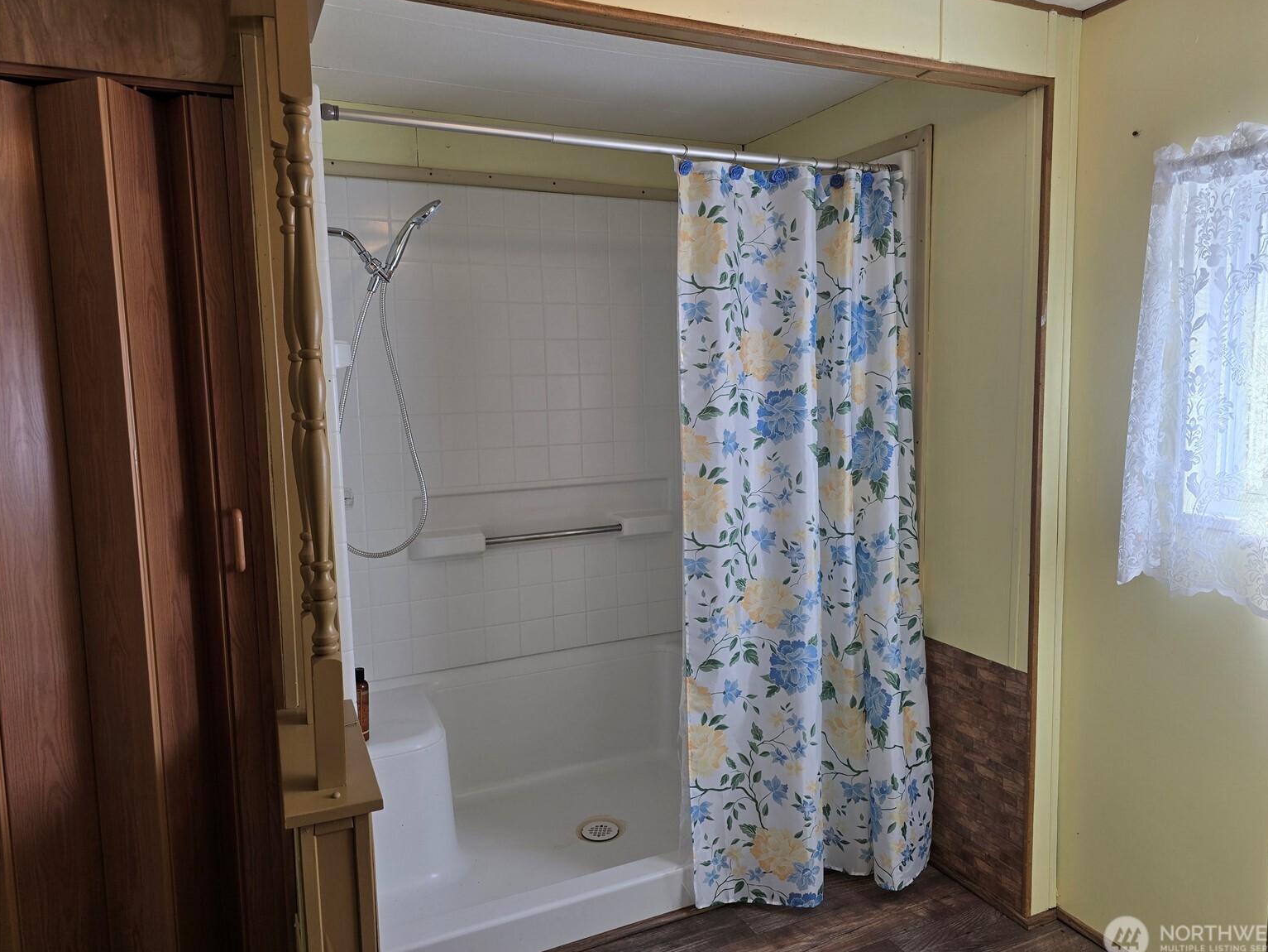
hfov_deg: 71.6
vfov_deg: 56.8
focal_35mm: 24
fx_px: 879
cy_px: 475
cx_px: 657
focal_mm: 6.3
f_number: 1.7
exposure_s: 1/120
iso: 50
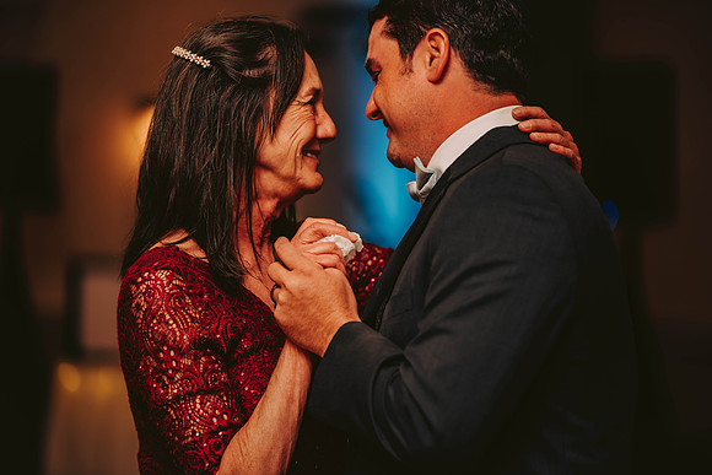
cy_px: 238
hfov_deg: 11.7
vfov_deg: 7.9
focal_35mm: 175
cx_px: 356
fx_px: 3462
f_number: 2.8
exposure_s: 1/60
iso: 800
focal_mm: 175
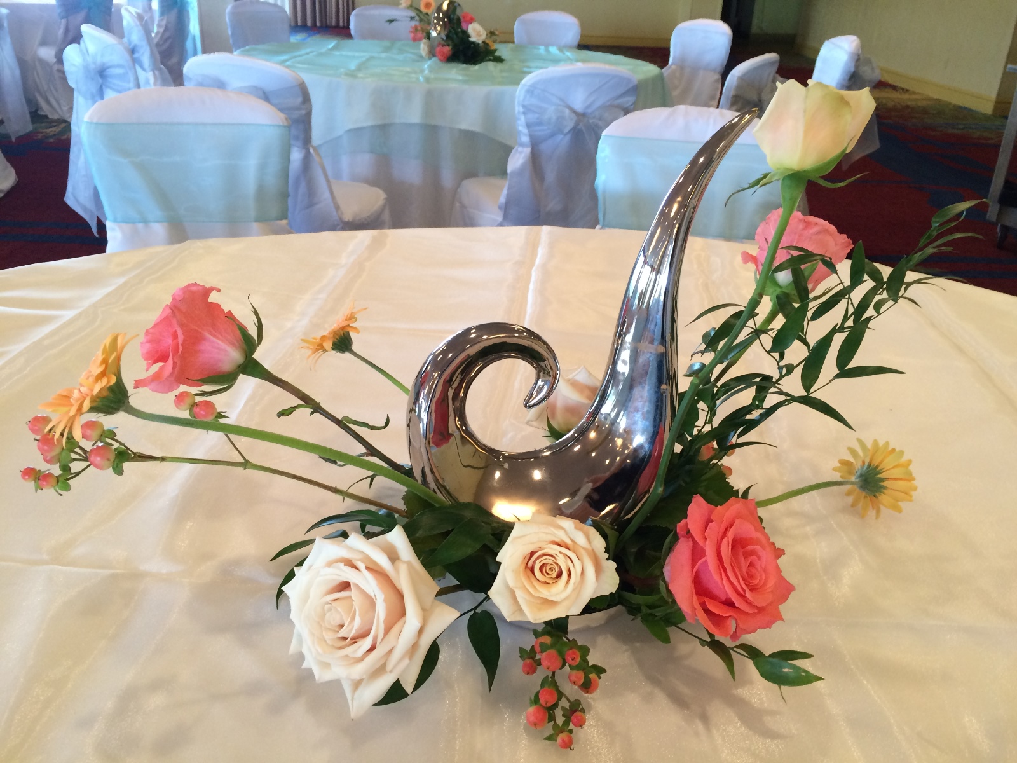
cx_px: 508
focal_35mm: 29
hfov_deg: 61.7
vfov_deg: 48.2
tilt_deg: -25.2
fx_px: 852
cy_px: 382
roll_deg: -3.5
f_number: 2.2
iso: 100
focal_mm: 4.15
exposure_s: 1/30
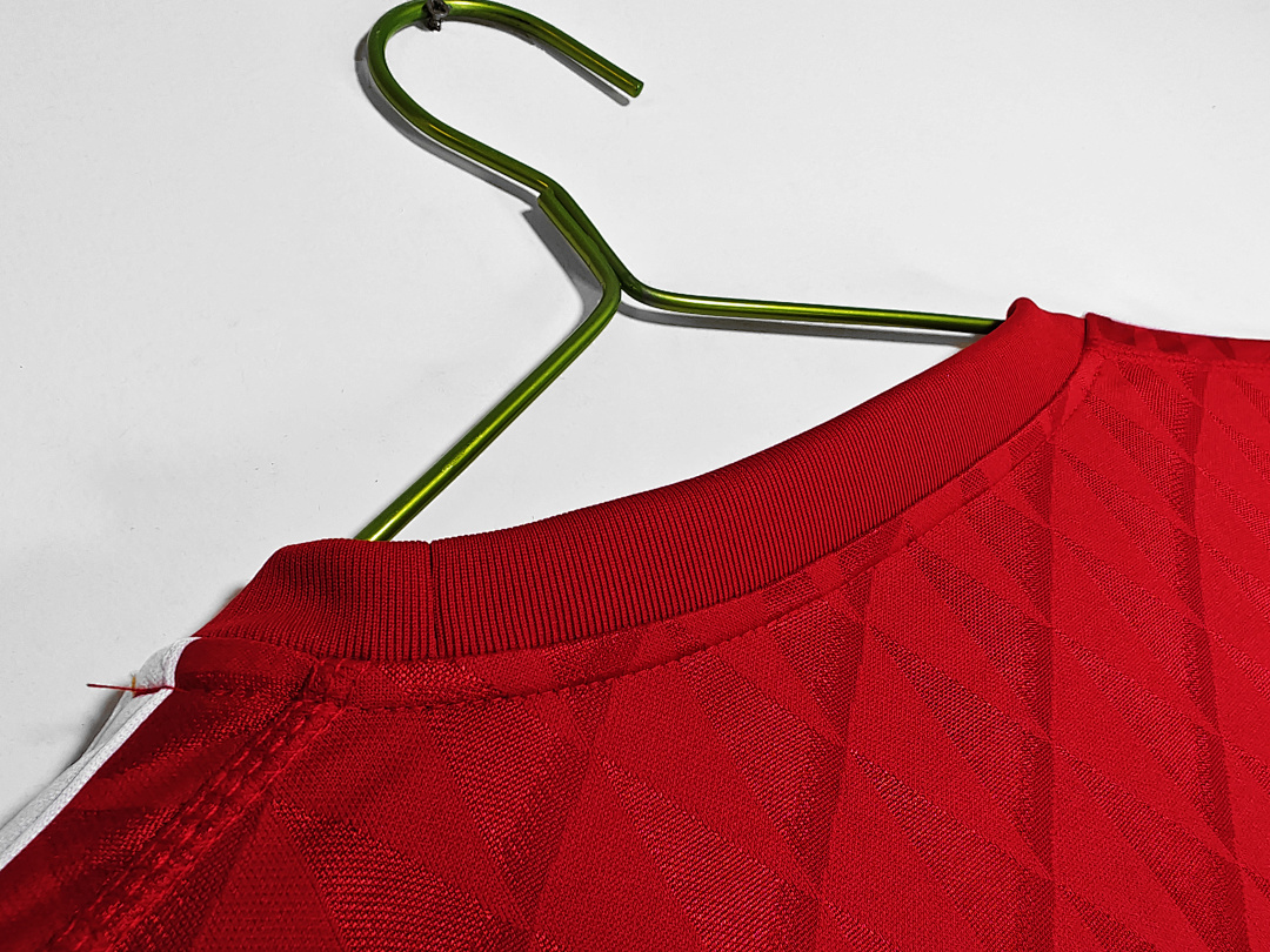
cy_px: 476
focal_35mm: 23
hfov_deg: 73.9
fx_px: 844
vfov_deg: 58.9
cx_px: 635
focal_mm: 2.59
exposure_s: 1/100
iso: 162
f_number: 2.2
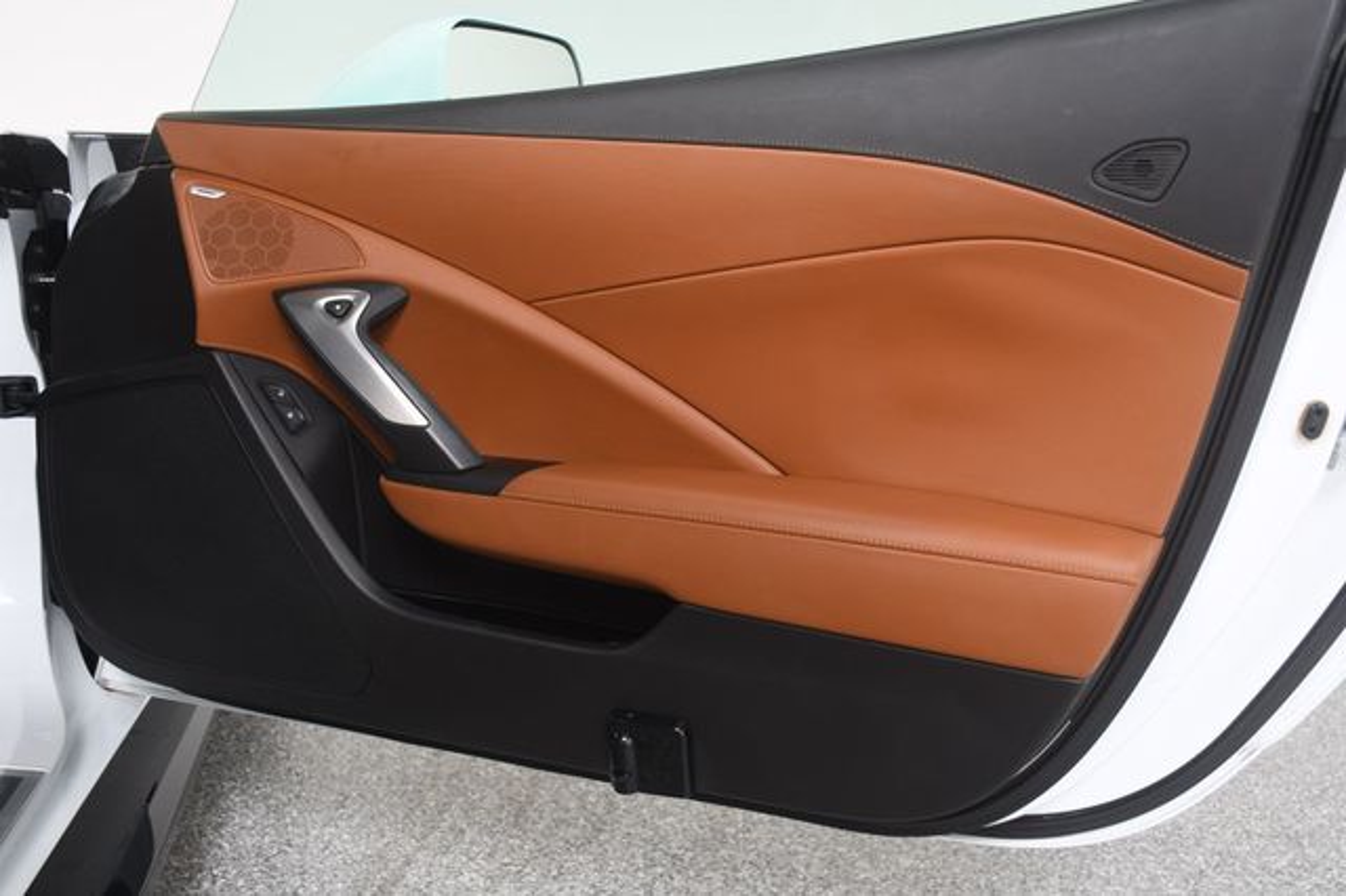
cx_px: 673
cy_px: 448
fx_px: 1271
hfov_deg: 55.8
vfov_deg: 38.8
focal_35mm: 34
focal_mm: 23
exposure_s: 1/160
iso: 100
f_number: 5
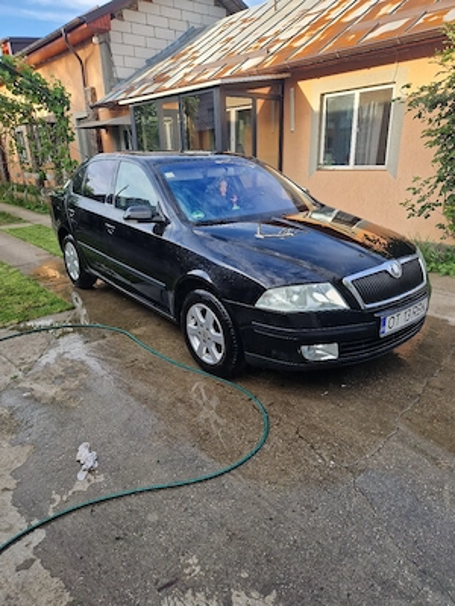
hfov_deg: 58.9
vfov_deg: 73.9
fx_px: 403
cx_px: 228
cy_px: 303
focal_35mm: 23
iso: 50
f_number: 1.8
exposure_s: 1/244
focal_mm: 5.4
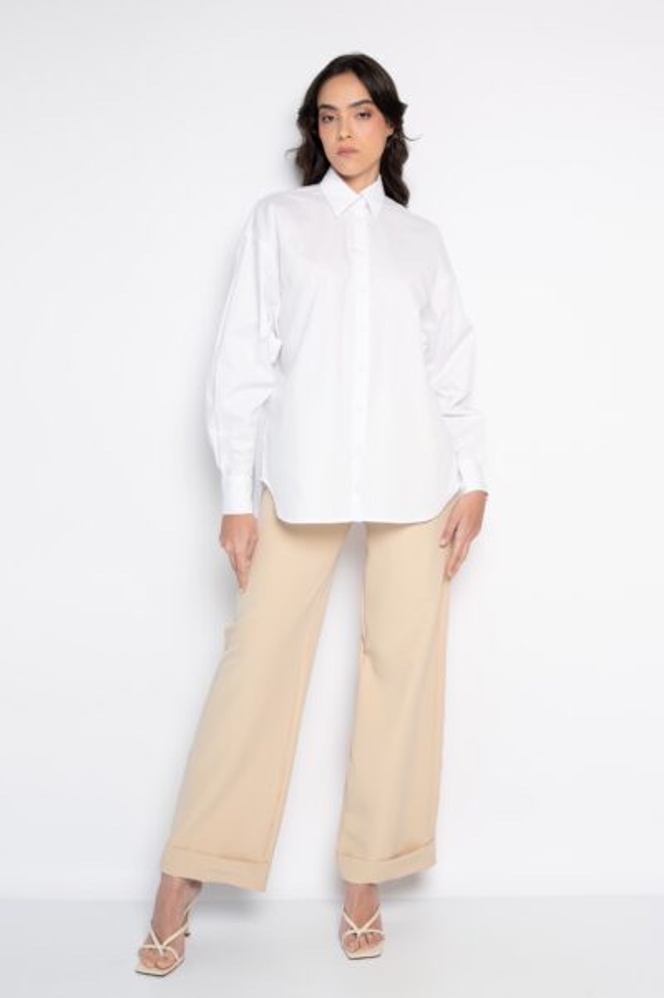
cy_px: 499
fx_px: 1108
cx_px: 332
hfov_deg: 33.4
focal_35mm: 40
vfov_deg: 48.5
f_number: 5
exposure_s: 1/125
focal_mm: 40
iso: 200
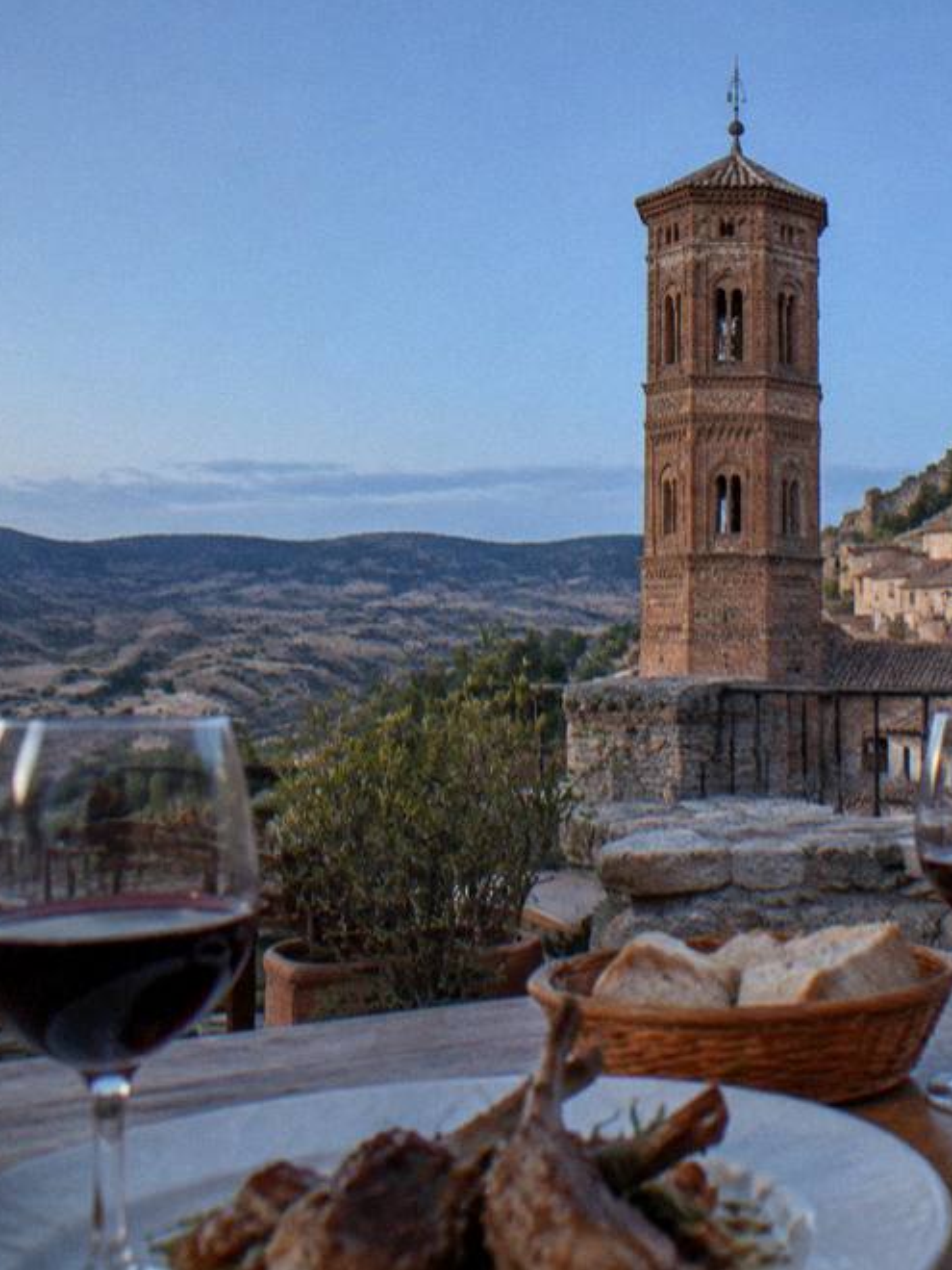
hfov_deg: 27.0
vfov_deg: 37.5
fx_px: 1870
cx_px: 948
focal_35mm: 51
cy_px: 633
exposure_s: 1/400
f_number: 9
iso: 500
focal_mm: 35
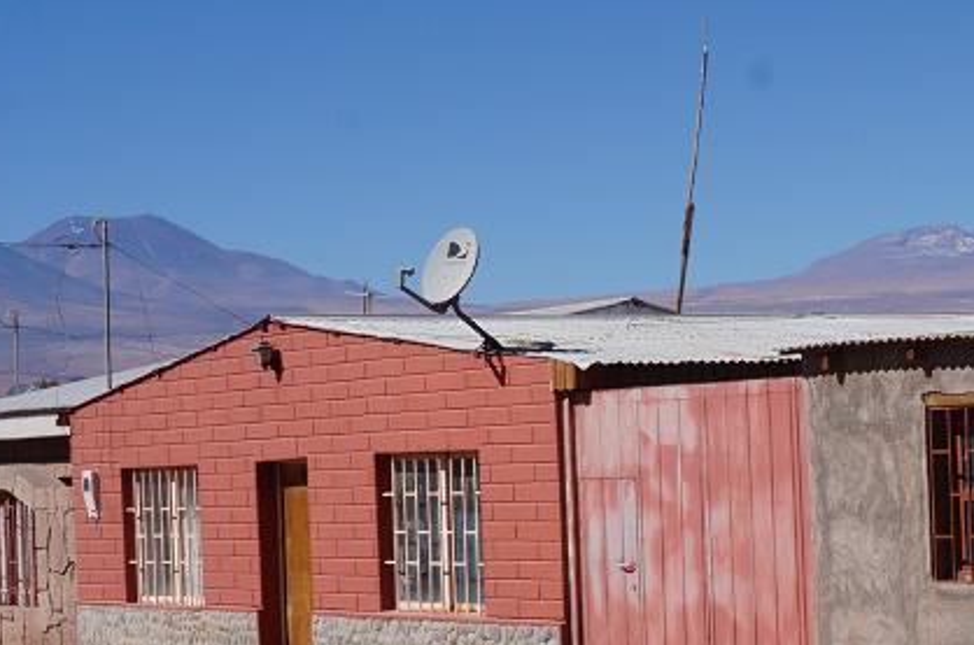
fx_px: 2943
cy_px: 445
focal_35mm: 109
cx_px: 788
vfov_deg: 12.5
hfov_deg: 18.6
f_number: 16
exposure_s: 1/320
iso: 200
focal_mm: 28
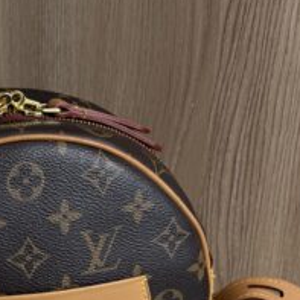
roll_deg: +1.1
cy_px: 381
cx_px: 24
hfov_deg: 19.8
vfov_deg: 18.8
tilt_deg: -35.1
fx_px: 843
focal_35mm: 86
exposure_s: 1/120
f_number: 1.78
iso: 64
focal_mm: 6.76
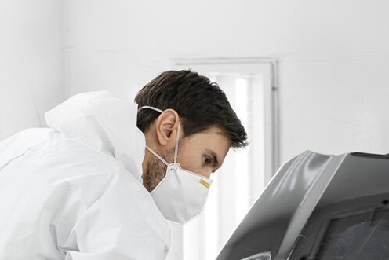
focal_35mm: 133
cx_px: 288
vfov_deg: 10.2
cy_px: 273
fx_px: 1437
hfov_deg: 15.3
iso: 320
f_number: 3.2
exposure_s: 1/125
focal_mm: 55
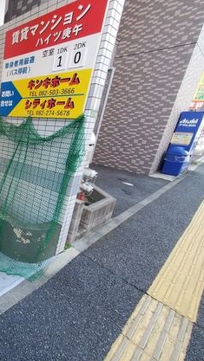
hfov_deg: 44.1
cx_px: -23
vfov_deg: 89.5
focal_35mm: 19
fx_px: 182
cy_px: 180
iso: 64
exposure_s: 1/60
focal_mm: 1.8
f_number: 2.2
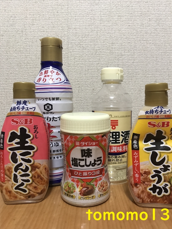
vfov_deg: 61.7
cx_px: 88
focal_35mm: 29
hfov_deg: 48.2
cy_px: 116
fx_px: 192
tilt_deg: -3.6
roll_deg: -0.3
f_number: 1.8
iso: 100
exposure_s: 1/15
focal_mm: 3.99
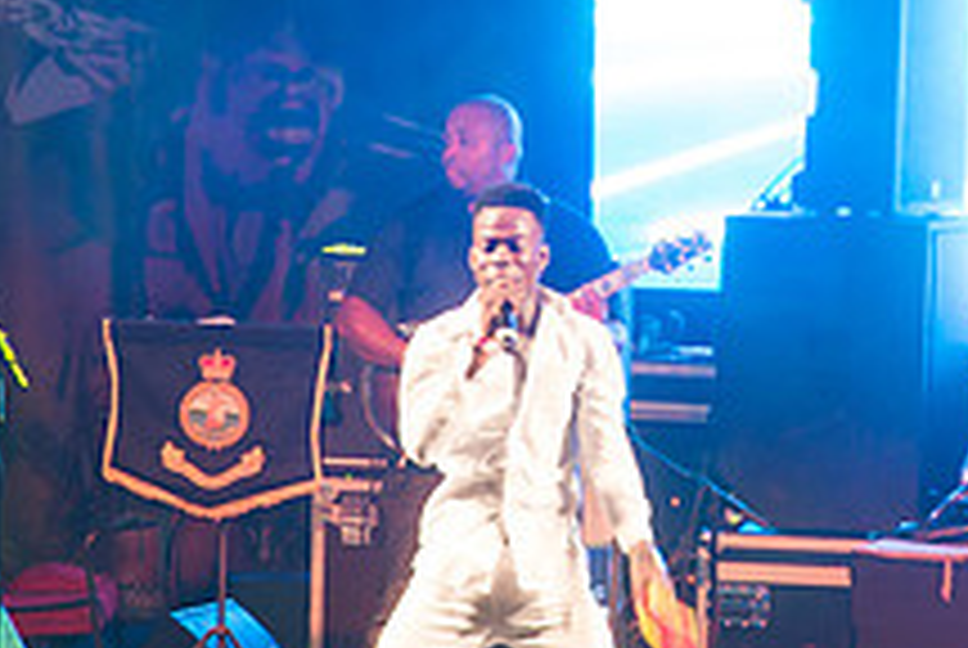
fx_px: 24637
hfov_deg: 2.3
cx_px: 680
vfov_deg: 1.5
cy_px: 252
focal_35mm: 915
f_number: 5.6
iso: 2500
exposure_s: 1/60
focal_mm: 340
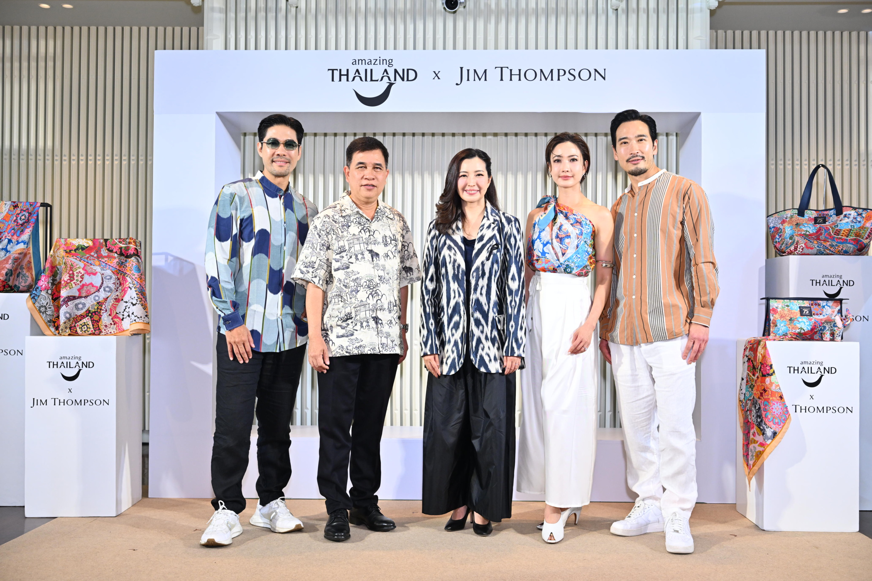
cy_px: 290
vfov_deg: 35.9
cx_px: 436
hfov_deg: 51.9
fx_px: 896
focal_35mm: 37
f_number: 5
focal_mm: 37
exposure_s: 1/200
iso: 1000
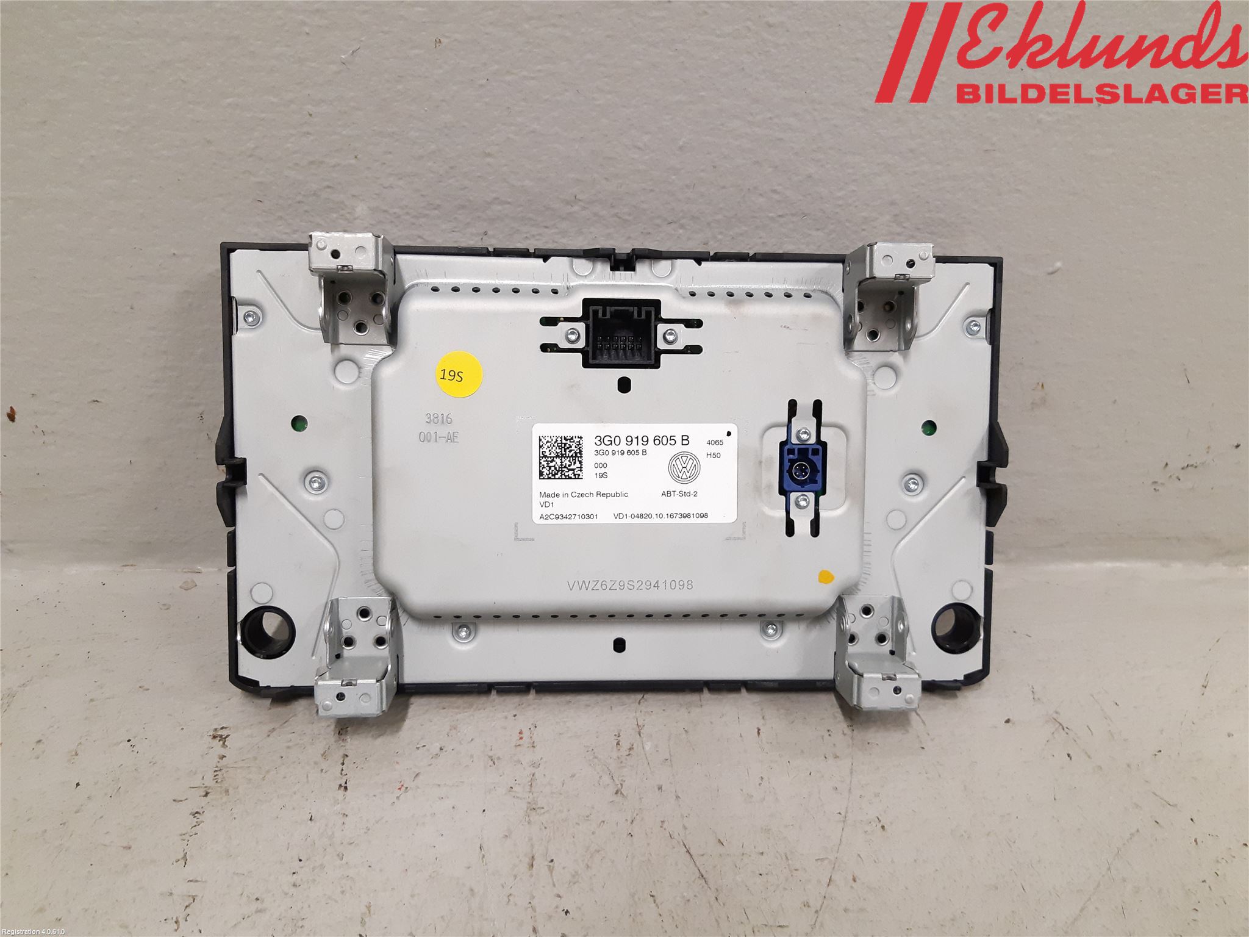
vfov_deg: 53.1
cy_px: 468
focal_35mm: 26
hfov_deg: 67.3
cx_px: 624
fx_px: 938
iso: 250
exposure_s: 1/50
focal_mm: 3.93
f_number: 1.7
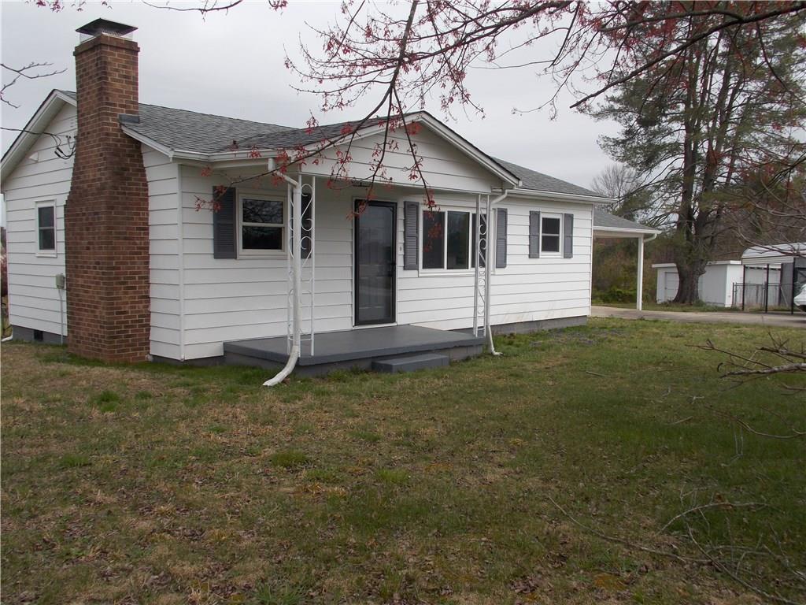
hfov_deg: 60.0
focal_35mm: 30
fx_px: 699
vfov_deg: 46.8
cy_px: 302
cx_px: 403
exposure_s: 1/1000
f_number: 3.3
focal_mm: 5.3
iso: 80
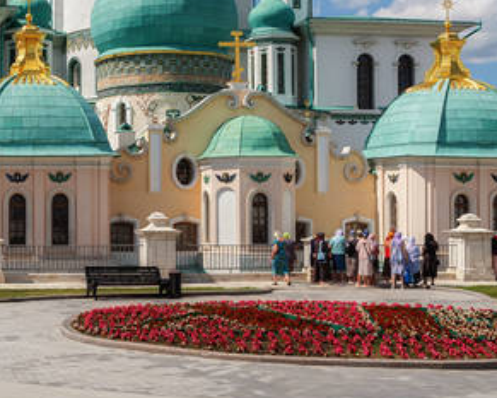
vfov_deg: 25.0
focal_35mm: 58
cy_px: 0
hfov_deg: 32.2
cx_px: 162
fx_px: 853
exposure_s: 1/800
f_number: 8
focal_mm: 17
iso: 100
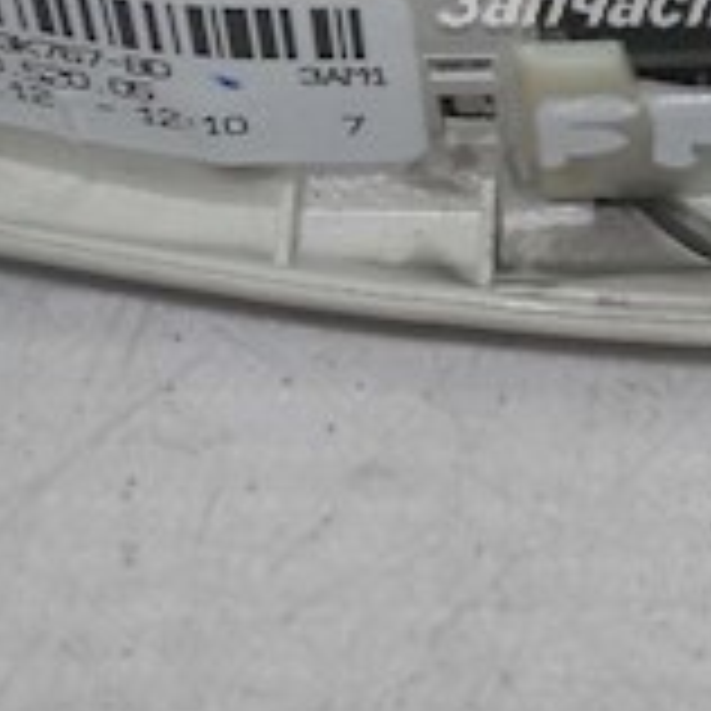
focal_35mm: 147
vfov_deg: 11.7
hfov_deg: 11.5
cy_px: -126
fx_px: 3416
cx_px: 954
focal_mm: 6.72
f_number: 5.5
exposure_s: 1/60
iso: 80
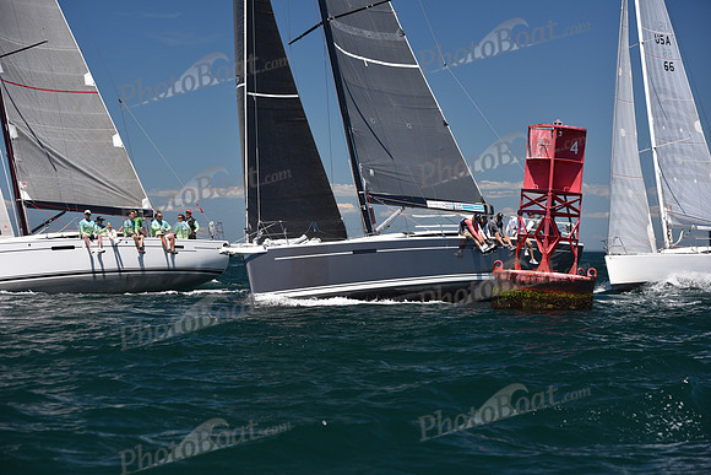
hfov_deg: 20.8
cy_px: 238
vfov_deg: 14.0
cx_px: 356
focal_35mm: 98
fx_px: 1936
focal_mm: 98
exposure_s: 1/800
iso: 250
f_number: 5.6
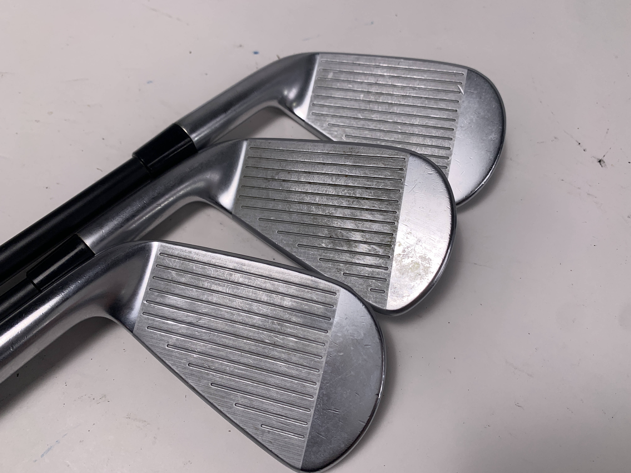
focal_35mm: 26
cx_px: 316
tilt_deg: -61.7
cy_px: 236
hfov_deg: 67.3
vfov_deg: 53.1
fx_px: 474
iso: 25
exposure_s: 1/815
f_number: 1.8
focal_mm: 4.25
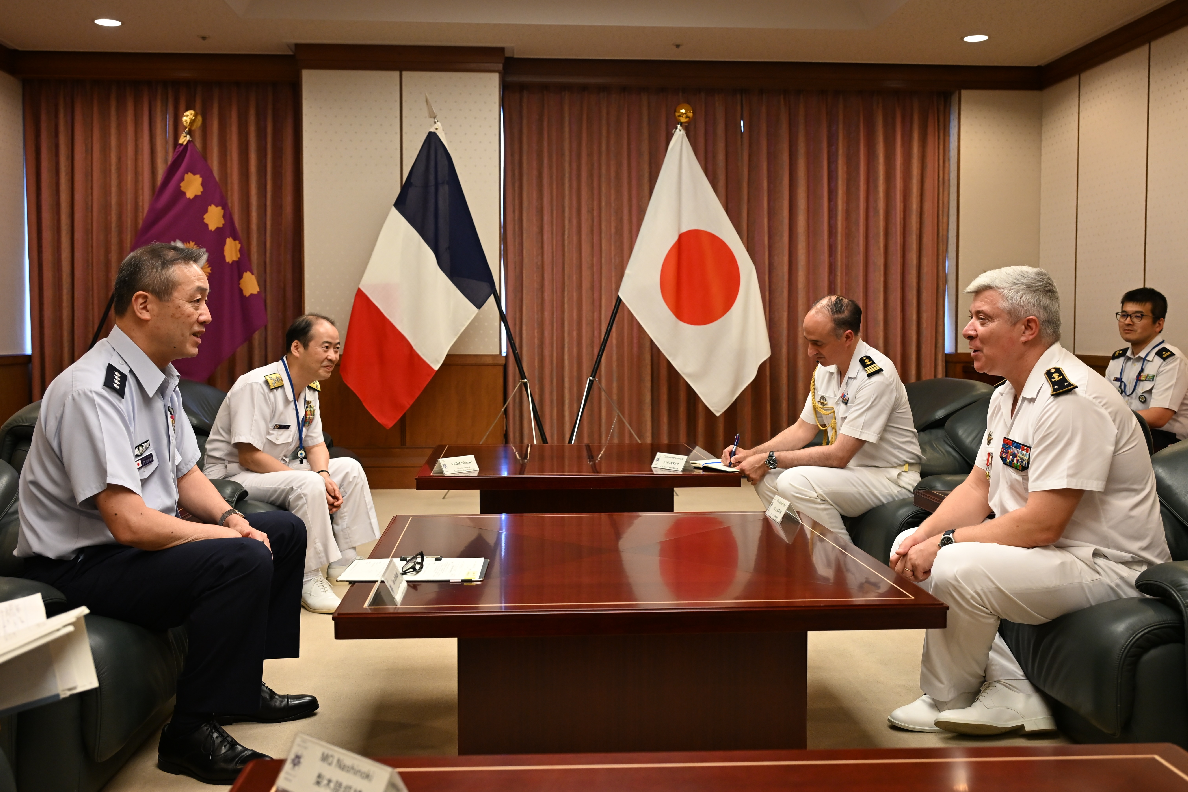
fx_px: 1089
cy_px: 396
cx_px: 594
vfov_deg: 40.0
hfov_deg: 57.2
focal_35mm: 33
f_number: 4
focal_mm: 33
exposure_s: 1/200
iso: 1600
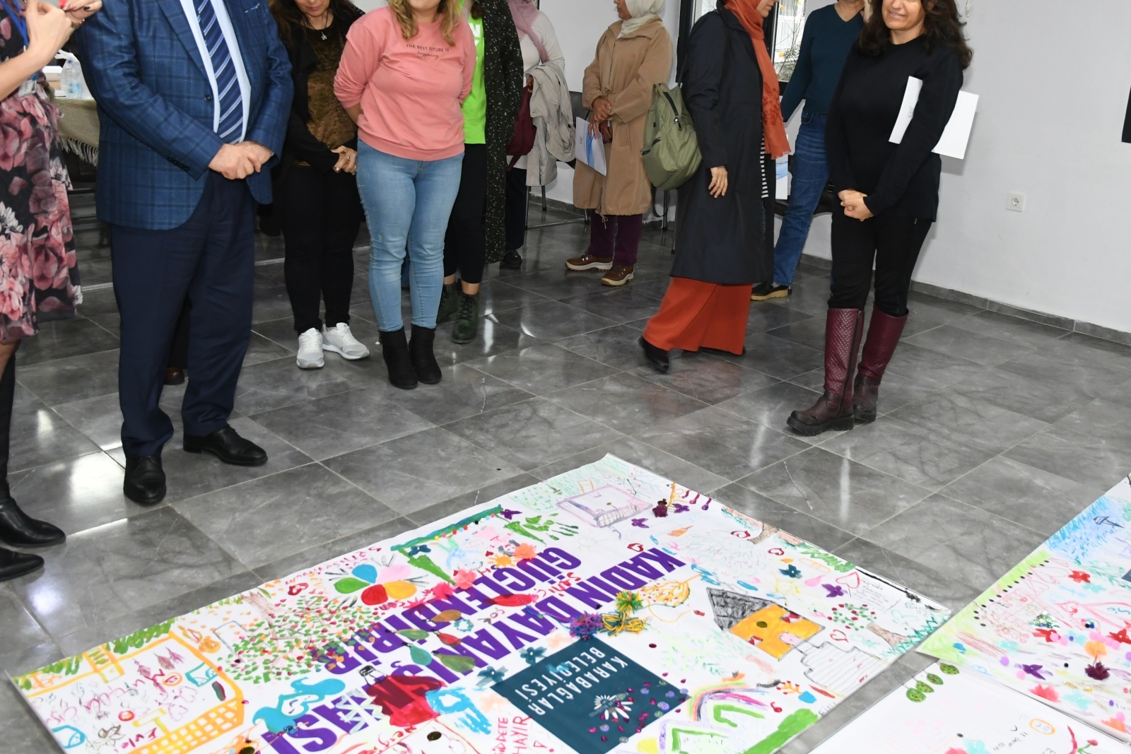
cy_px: 261
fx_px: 1037
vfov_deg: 39.6
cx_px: 631
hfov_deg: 57.1
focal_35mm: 33
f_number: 4
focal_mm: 16
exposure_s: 1/60
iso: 1000
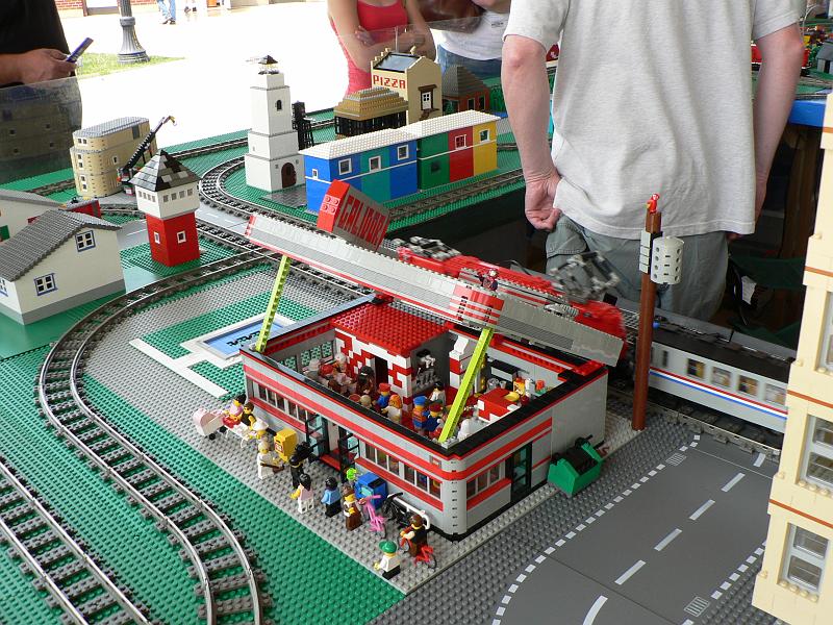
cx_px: 416
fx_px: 866
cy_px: 312
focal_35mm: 36
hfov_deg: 51.4
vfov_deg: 39.7
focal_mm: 6
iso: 80
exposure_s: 1/160
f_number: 4
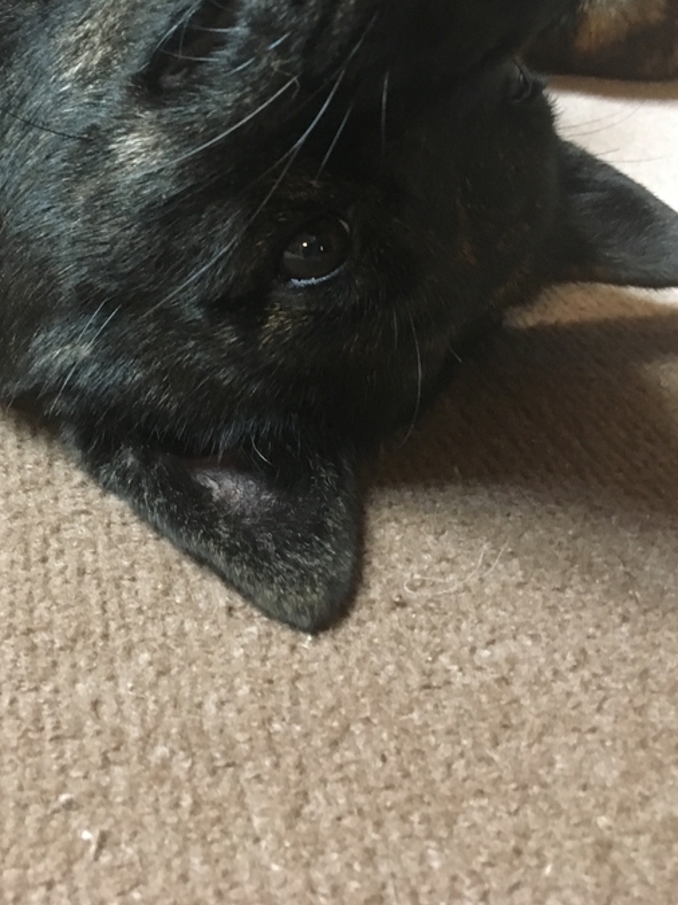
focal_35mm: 44
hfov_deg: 32.7
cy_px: 239
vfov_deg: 41.8
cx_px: 249
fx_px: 1149
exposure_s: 1/15
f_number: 2.2
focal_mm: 4.15
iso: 400
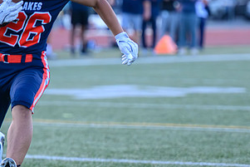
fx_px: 2716
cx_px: 10
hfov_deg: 5.3
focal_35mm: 391
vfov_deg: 3.5
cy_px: 100
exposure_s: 1/1600
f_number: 4
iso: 3600
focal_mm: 160
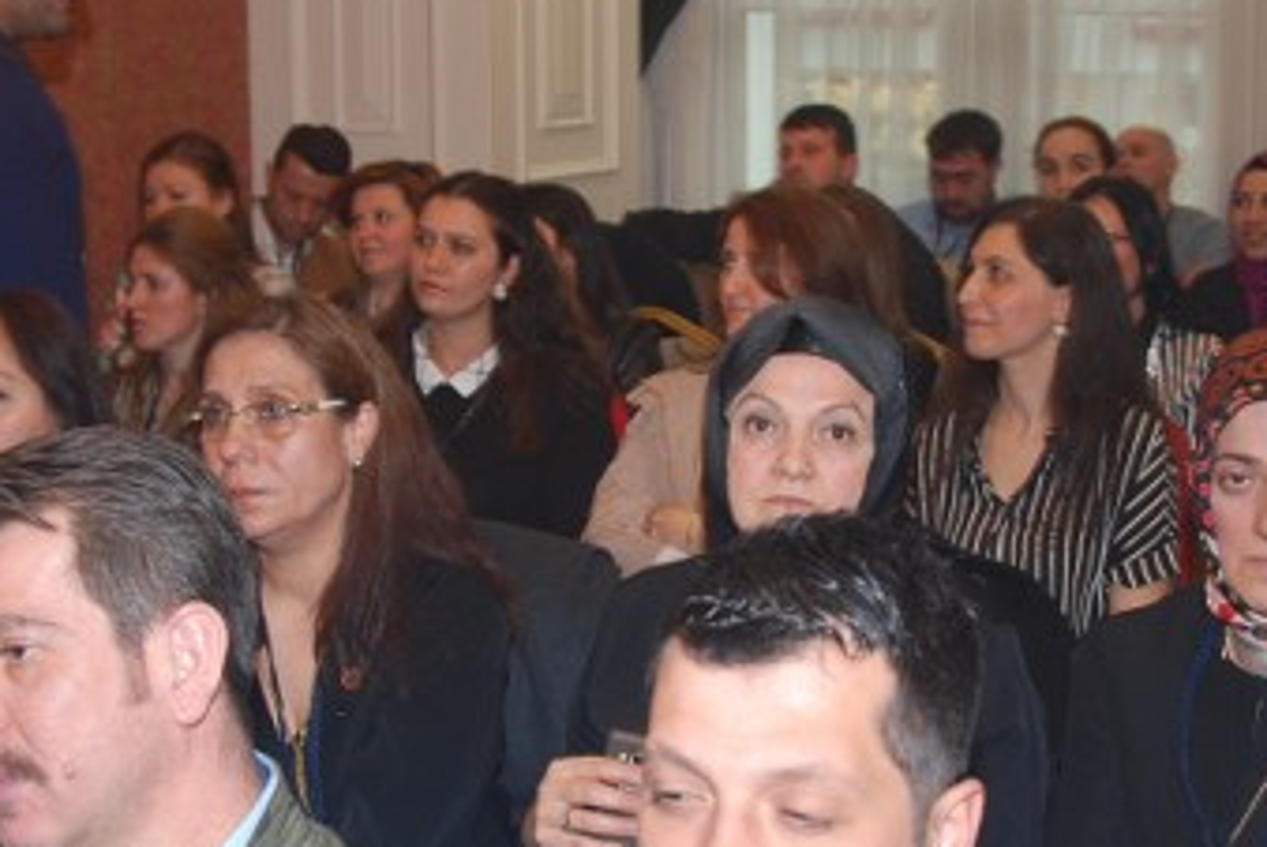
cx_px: 686
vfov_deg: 21.3
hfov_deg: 31.4
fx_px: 2254
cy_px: 498
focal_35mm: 64
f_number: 4
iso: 200
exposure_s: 1/60
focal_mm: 18
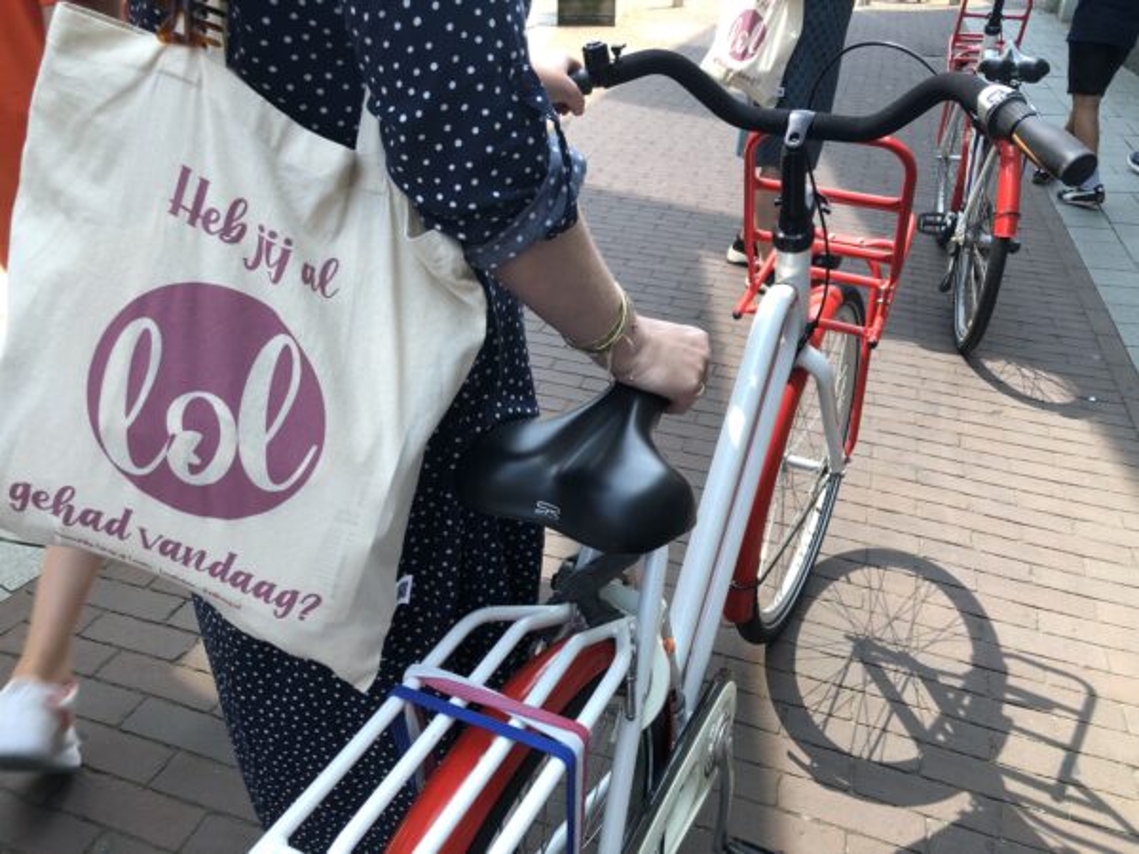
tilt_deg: -29.3
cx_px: 570
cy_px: 427
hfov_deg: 63.4
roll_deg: -1.6
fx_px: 921
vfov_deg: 49.7
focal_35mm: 28
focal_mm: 3.99
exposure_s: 1/109
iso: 20
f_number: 1.8
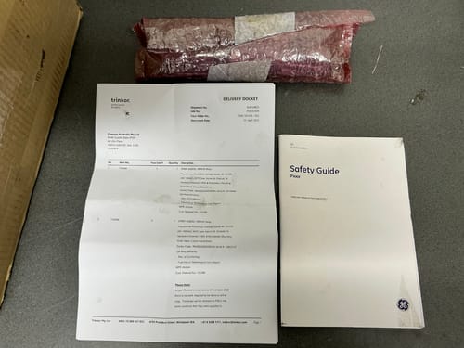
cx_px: 232
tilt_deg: -73.0
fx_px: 375
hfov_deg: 63.4
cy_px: 174
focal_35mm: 28
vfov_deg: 49.7
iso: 40
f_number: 1.8
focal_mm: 3
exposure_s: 1/50
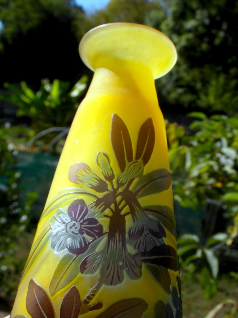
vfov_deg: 36.2
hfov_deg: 27.5
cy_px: 159
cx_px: 119
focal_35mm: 53
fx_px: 486
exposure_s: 1/350
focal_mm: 8.7
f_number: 6
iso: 80
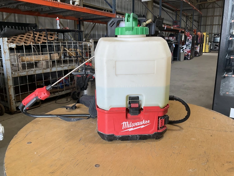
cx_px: 117
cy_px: 88
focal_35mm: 29
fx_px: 196
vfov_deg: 48.3
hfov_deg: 61.6
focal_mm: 3
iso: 40
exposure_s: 1/122
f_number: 1.8
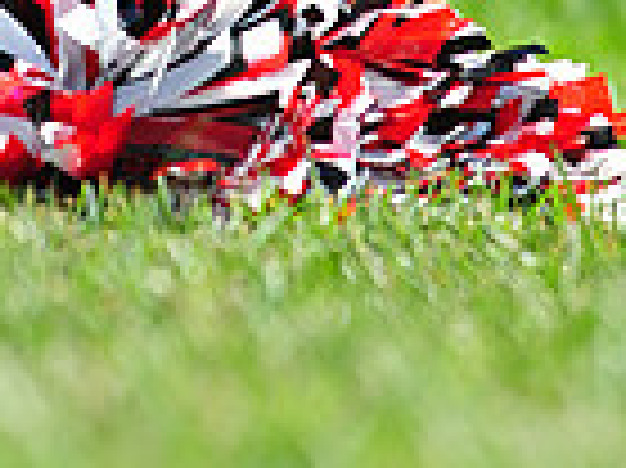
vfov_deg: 1.8
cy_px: -315
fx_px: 14527
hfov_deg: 2.5
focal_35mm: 804
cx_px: -36
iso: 400
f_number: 4.5
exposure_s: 1/1600
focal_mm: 200
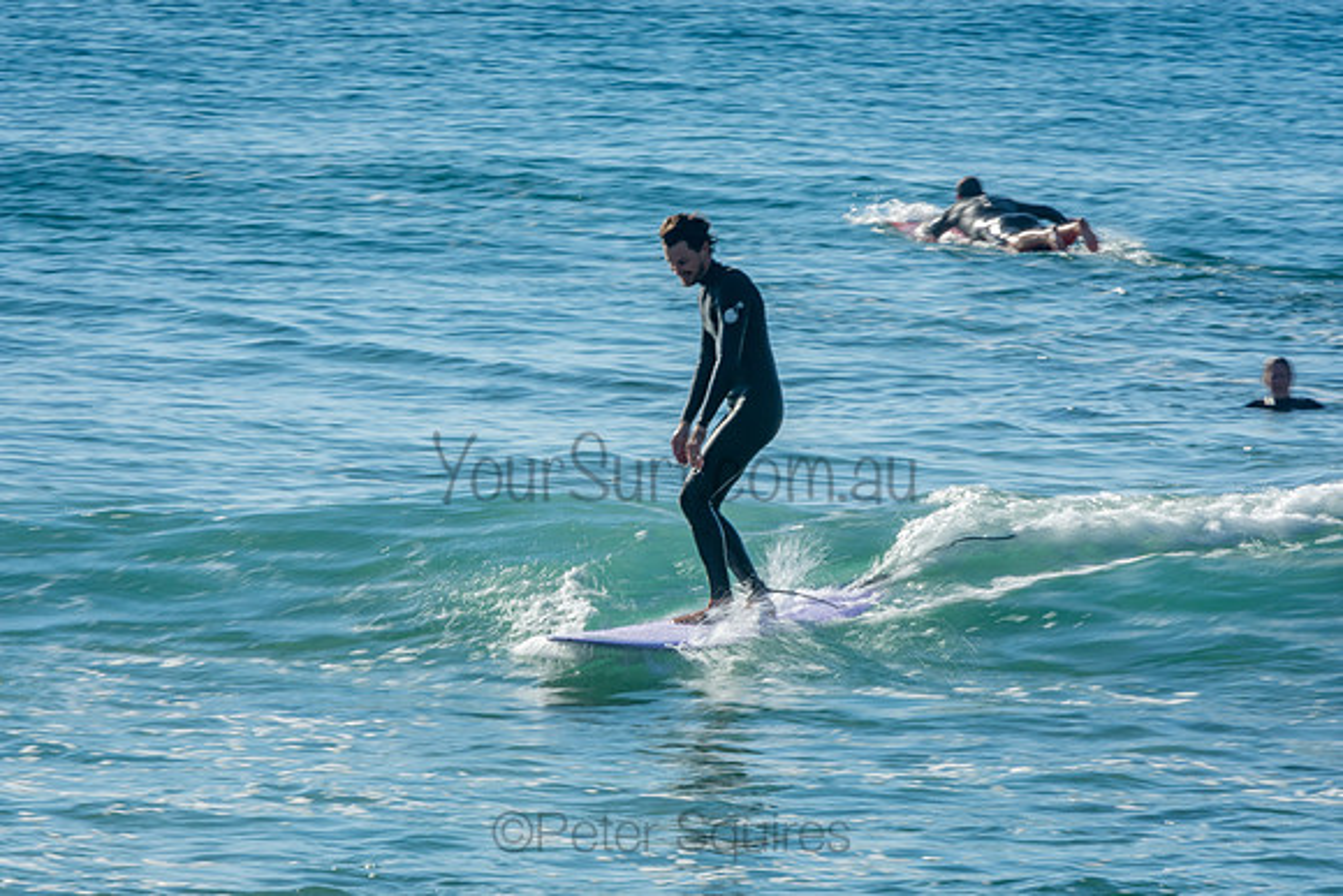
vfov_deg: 2.9
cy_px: 448
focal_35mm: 480
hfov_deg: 4.3
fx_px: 17910
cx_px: 672
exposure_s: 1/30
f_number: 25
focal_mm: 320
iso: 100
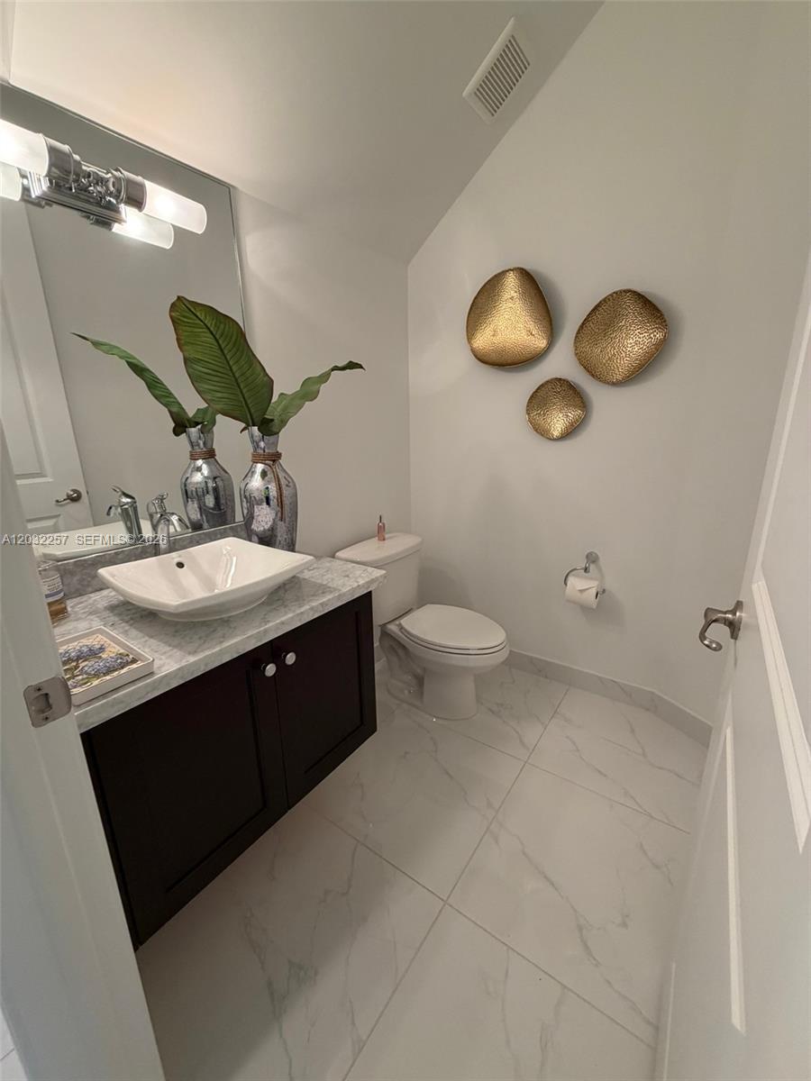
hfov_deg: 85.7
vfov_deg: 102.1
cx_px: 406
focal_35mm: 14
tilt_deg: -15.9
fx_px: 437
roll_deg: +1.1
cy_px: 540
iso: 200
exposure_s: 1/60
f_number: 2.2
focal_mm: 2.22
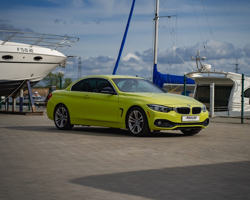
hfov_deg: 22.5
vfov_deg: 18.1
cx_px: 144
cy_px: 100
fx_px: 629
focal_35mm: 85
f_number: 2.8
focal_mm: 75
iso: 125
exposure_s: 1/2000
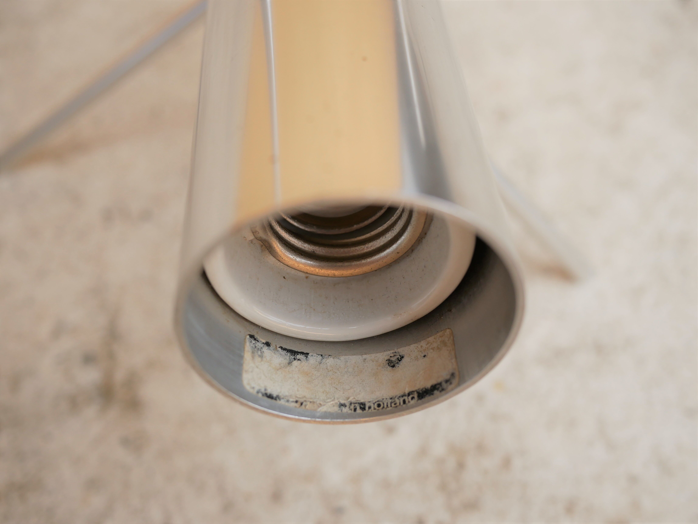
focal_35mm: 40
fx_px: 807
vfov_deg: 36.0
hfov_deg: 46.8
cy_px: 262
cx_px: 349
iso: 200
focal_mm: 20
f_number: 3.2
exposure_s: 1/320
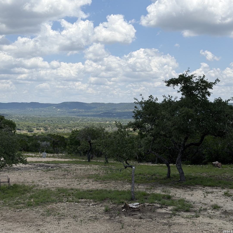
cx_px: 89
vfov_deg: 30.0
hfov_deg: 29.9
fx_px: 434
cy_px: 116
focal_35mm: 57
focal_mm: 6.76
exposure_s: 1/7874
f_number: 1.78
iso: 64
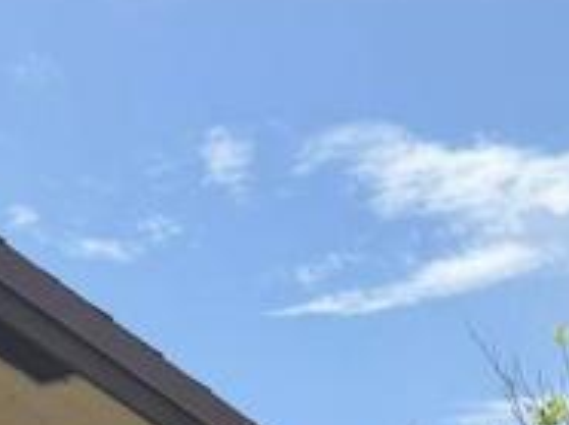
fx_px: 2036
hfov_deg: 15.7
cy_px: 884
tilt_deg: +1.5
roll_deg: +0.7
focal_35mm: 124
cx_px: 505
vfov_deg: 10.8
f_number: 1.78
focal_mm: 6.76
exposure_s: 1/4167
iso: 80
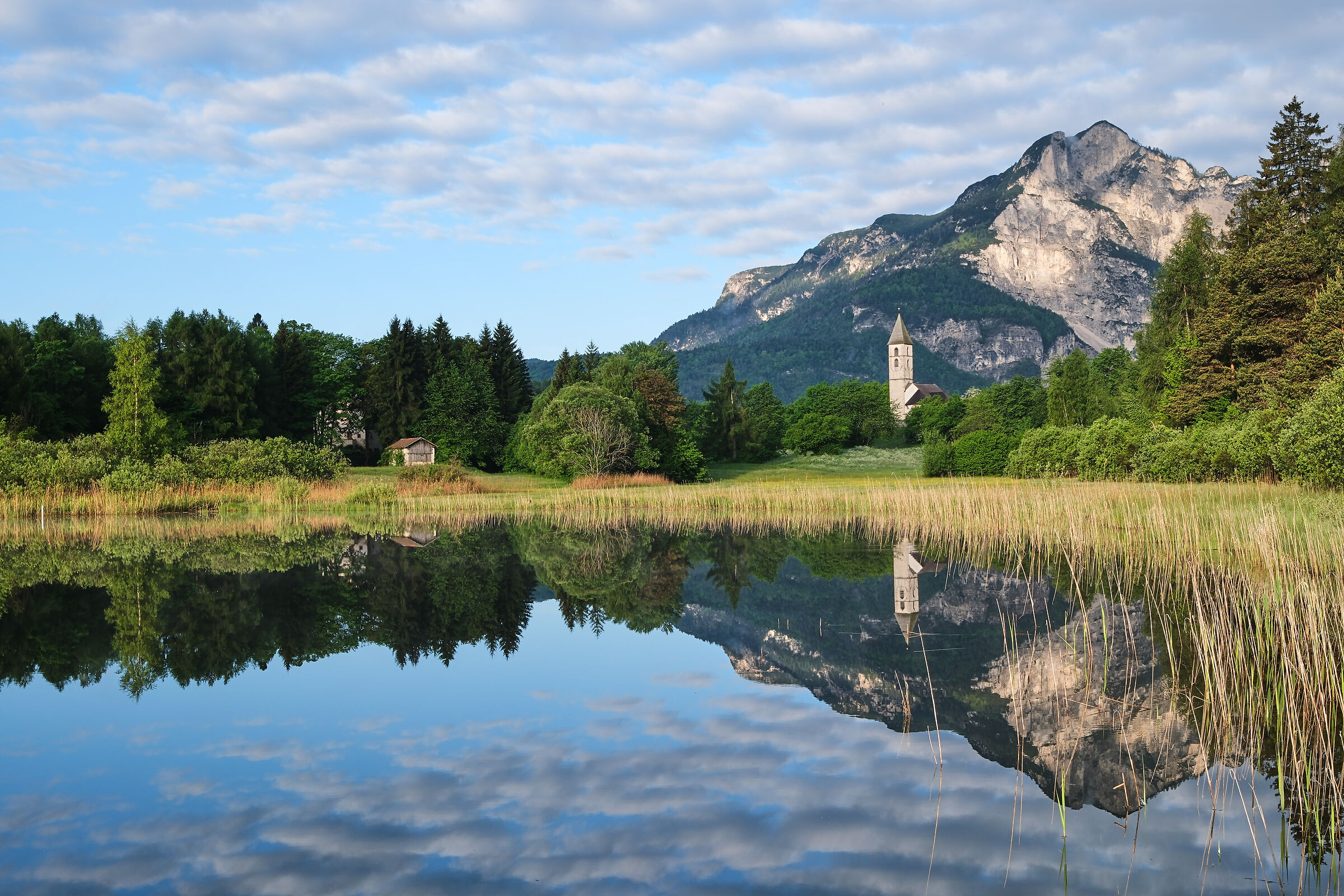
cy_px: 448
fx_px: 1680
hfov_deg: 43.6
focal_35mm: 45
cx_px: 672
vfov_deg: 29.9
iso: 125
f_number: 8
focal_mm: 30
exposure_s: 1/125
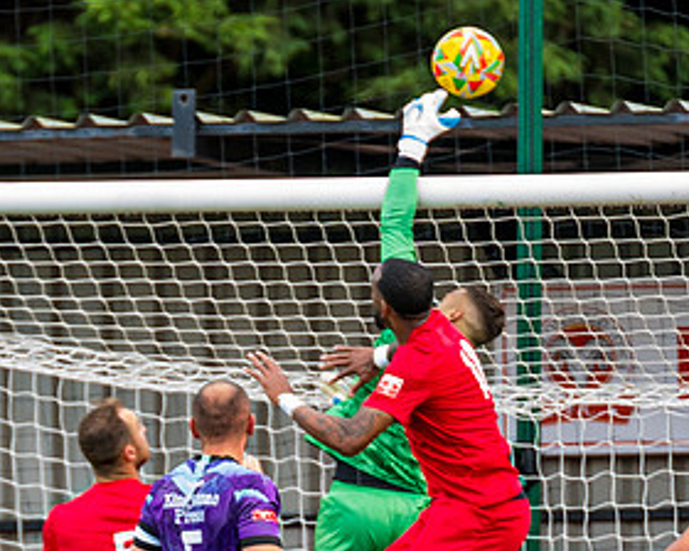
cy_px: 710
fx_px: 27080
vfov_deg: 1.2
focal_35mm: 1328
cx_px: 233
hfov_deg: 1.5
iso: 800
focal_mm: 300
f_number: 2.8
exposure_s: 1/800
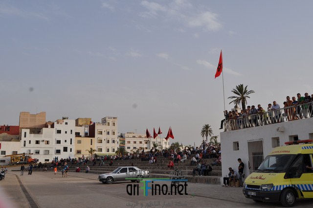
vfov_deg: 38.3
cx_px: 156
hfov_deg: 55.2
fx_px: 300
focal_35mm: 34
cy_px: 104
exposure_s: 1/320
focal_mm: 23
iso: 200
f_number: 9
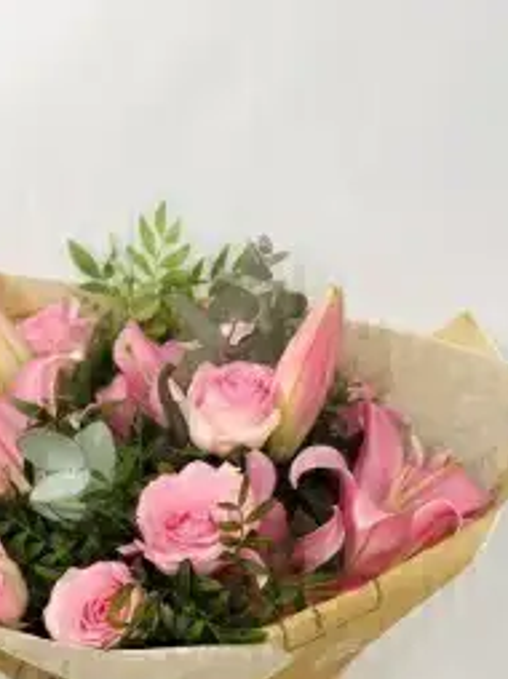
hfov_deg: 17.9
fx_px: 1607
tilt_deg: -20.1
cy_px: 532
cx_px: 203
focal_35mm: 82
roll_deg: -0.3
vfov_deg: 23.5
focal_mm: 6
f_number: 2.4
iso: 20
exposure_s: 1/50
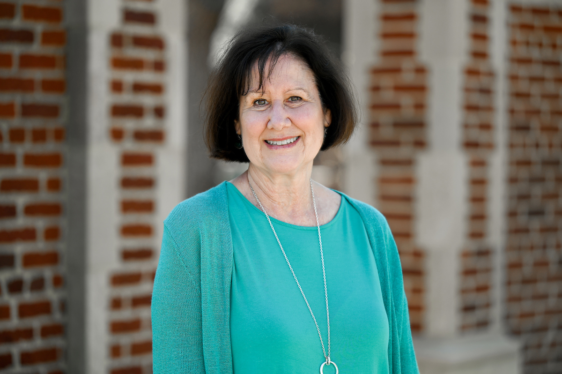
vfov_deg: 11.4
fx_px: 1872
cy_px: 187
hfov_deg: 17.1
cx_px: 281
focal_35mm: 120
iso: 80
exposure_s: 1/400
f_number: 2.8
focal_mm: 120
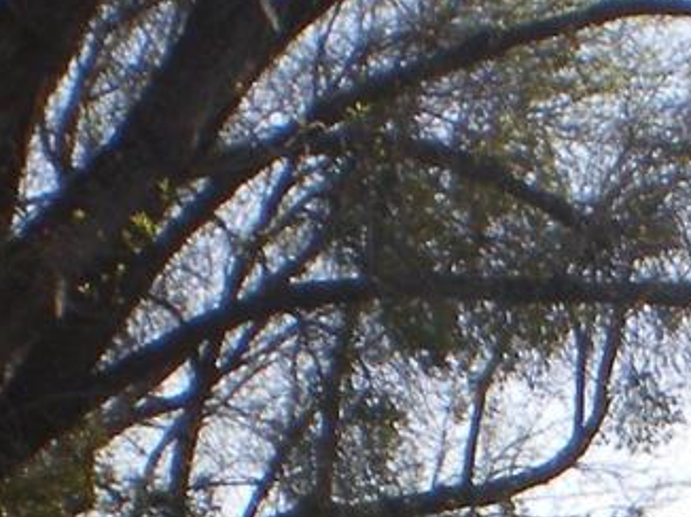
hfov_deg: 10.9
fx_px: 3491
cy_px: 975
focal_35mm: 175
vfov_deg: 8.1
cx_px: 1041
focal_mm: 6.3
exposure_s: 1/400
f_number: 4.6
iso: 80
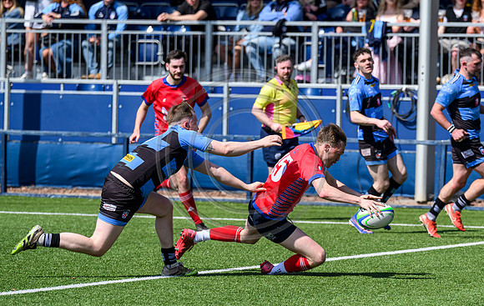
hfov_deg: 7.0
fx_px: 3955
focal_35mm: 299
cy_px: 199
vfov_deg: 4.4
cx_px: 345
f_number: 4.5
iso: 500
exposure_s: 1/3200
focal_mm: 200
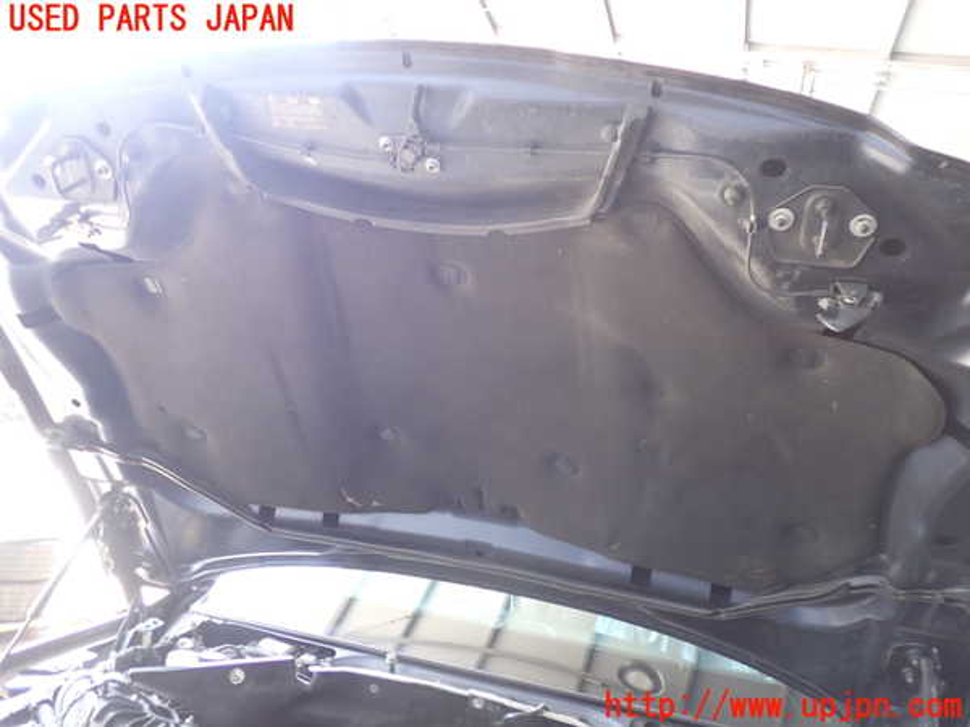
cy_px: 364
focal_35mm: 30
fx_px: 841
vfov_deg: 46.8
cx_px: 485
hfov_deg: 60.0
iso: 200
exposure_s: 1/40
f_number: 2.3
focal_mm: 5.4
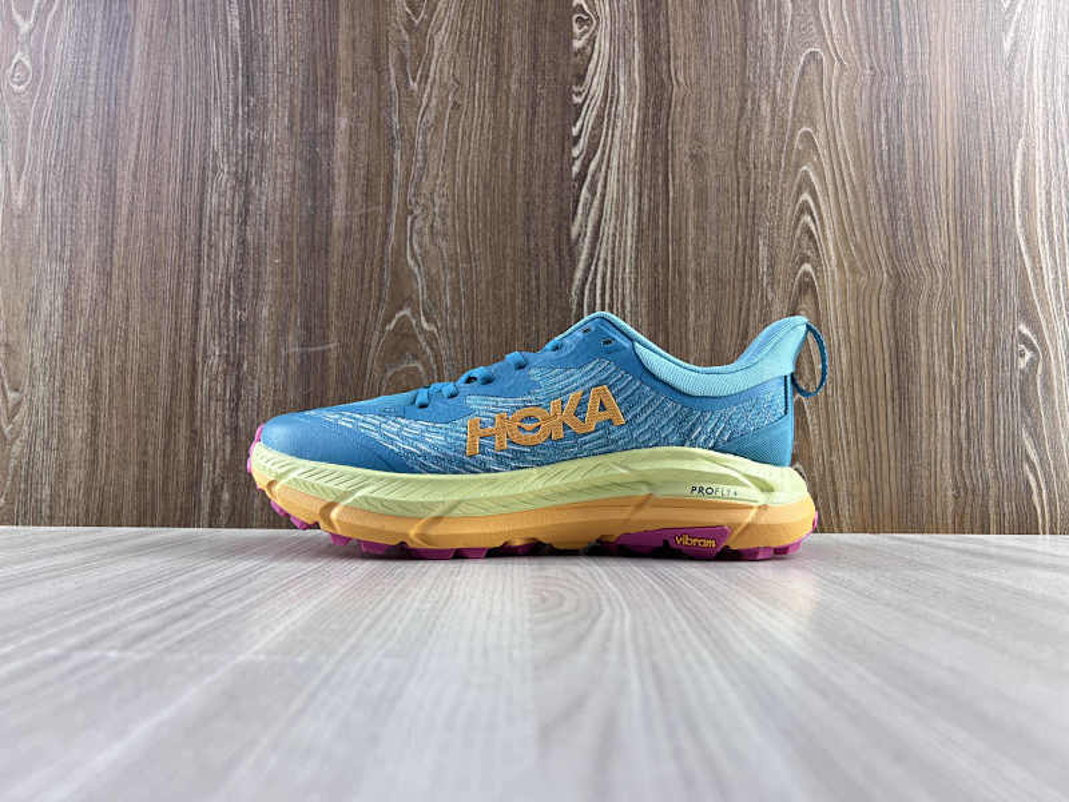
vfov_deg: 53.1
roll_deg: -0.3
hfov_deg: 67.3
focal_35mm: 26
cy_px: 401
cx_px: 534
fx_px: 803
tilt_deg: +3.0
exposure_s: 1/145
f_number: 1.5
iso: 32
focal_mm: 5.7
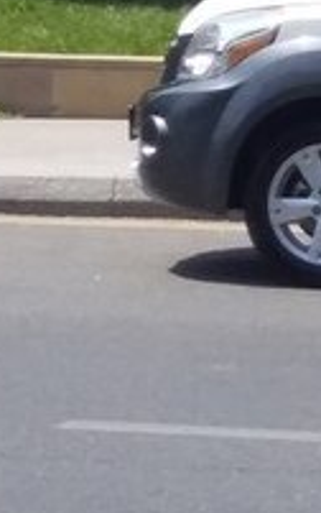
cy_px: 60
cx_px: 724
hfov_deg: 10.7
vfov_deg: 19.0
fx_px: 1508
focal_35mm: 108
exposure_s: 1/1330
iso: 40
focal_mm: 3.3
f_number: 2.2
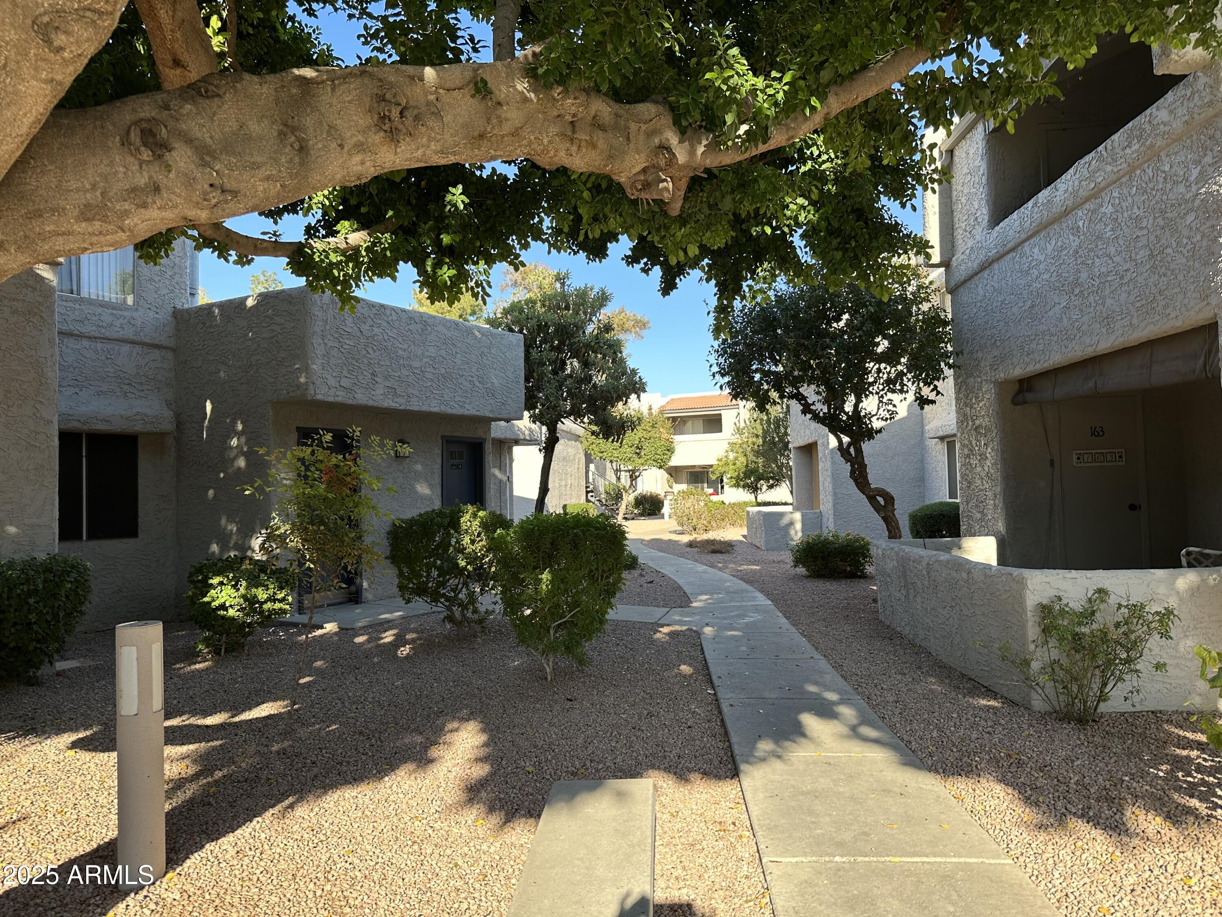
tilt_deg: +2.2
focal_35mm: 24
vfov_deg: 56.8
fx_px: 847
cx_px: 611
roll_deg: +0.4
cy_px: 458
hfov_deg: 71.6
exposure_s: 1/680
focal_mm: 6.86
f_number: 1.78
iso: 80
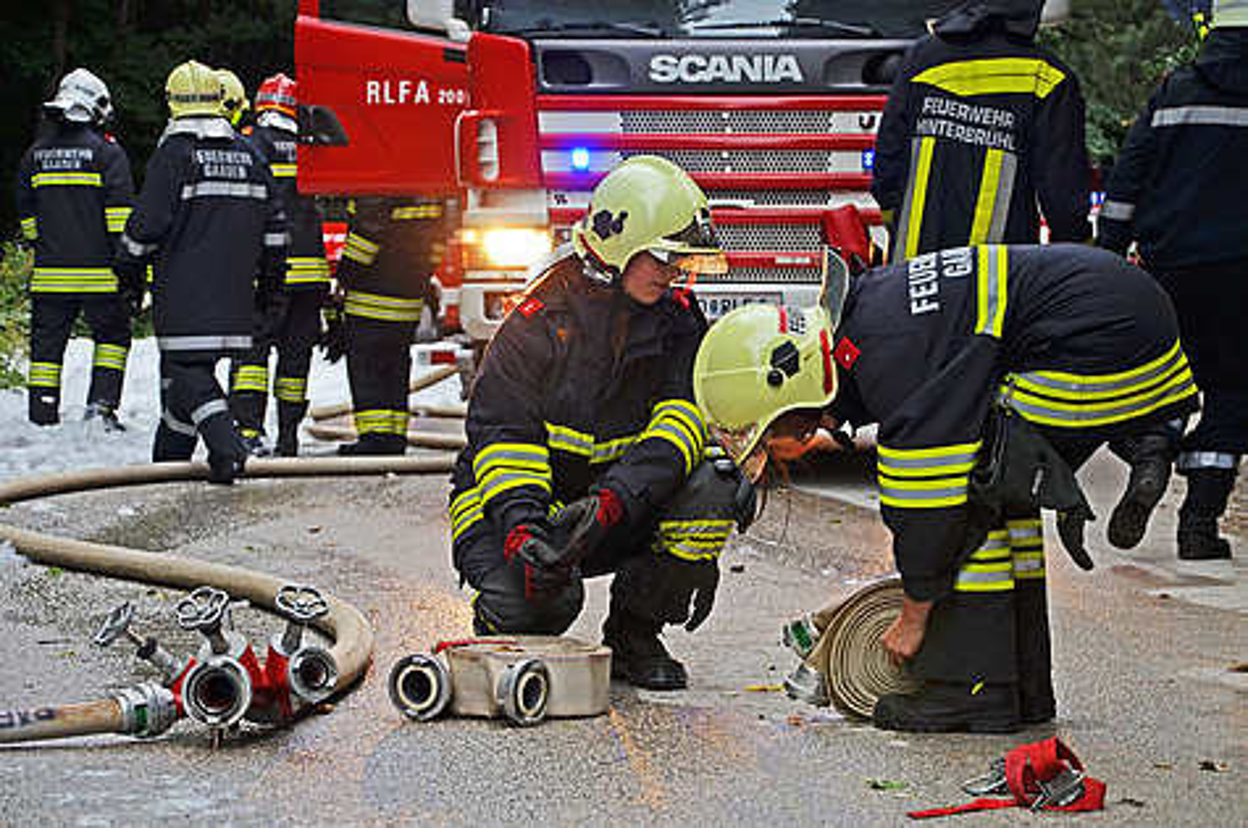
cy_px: 414
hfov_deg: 19.5
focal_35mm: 105
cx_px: 624
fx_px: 3634
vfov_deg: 13.0
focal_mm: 70
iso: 400
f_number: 5.3
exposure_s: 1/125
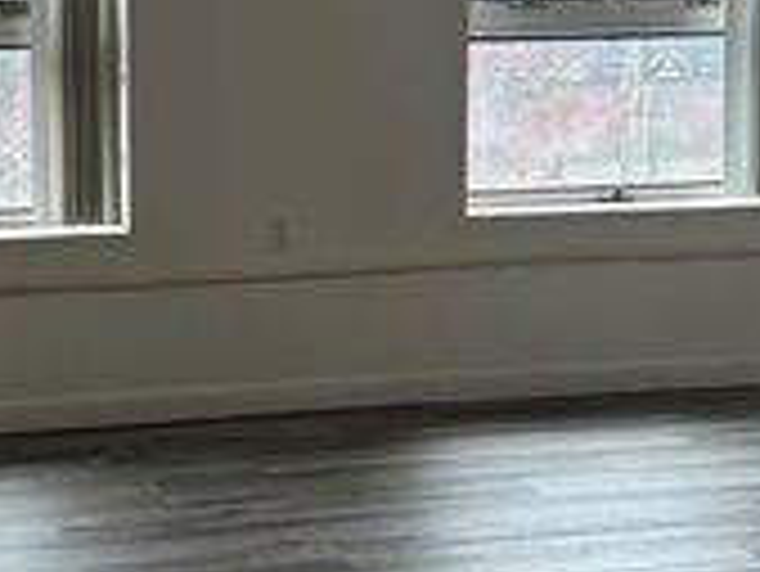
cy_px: 101
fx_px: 1560
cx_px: 216
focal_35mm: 71
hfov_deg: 27.1
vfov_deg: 20.5
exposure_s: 1/122
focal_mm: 6.86
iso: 50
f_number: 1.78
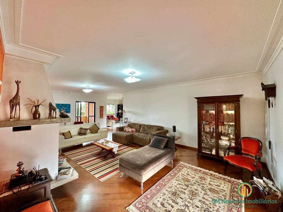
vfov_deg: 85.7
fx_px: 114
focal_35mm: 14
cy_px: 106
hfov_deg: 102.1
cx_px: 142
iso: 160
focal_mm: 2.22
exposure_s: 1/60
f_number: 2.2
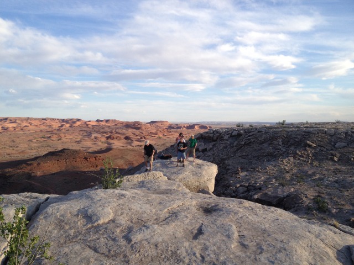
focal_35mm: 35
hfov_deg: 52.6
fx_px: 358
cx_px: 177
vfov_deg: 40.7
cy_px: 132
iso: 50
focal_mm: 4.28
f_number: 2.4
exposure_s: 1/876
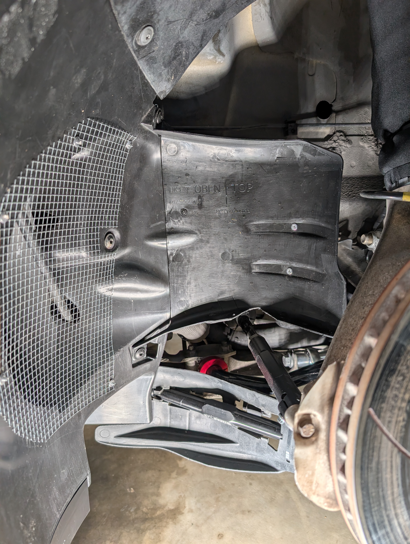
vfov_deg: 71.5
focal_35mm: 24
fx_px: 378
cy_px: 272
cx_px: 205
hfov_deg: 56.9
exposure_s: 1/83.5
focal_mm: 6.9
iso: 19
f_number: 1.68
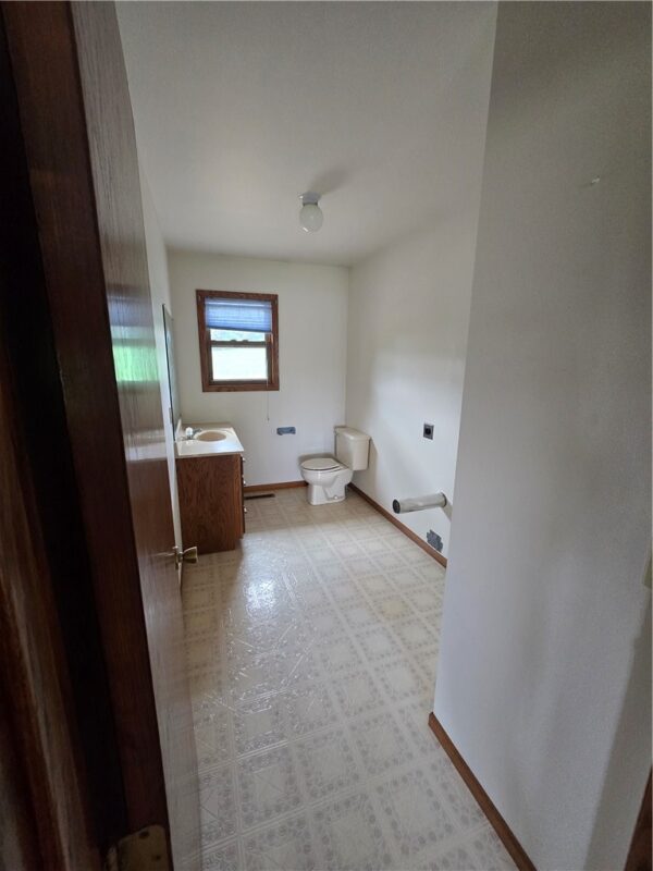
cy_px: 436
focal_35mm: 13
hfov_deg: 89.9
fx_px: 327
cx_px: 326
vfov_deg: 106.2
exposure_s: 1/60
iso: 500
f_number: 2.2
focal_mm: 2.2
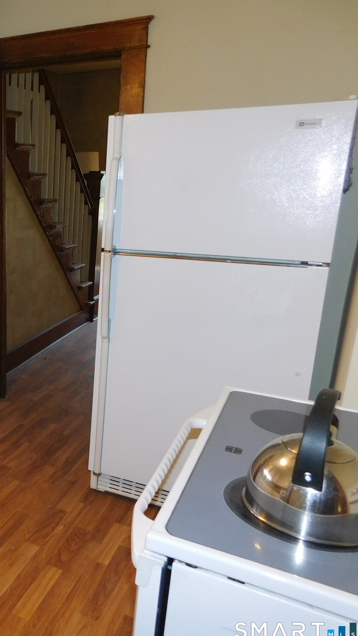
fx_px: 574
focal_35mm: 34
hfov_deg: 29.9
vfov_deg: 58.0
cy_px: 323
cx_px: -67
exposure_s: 1/30
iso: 200
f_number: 3
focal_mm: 4
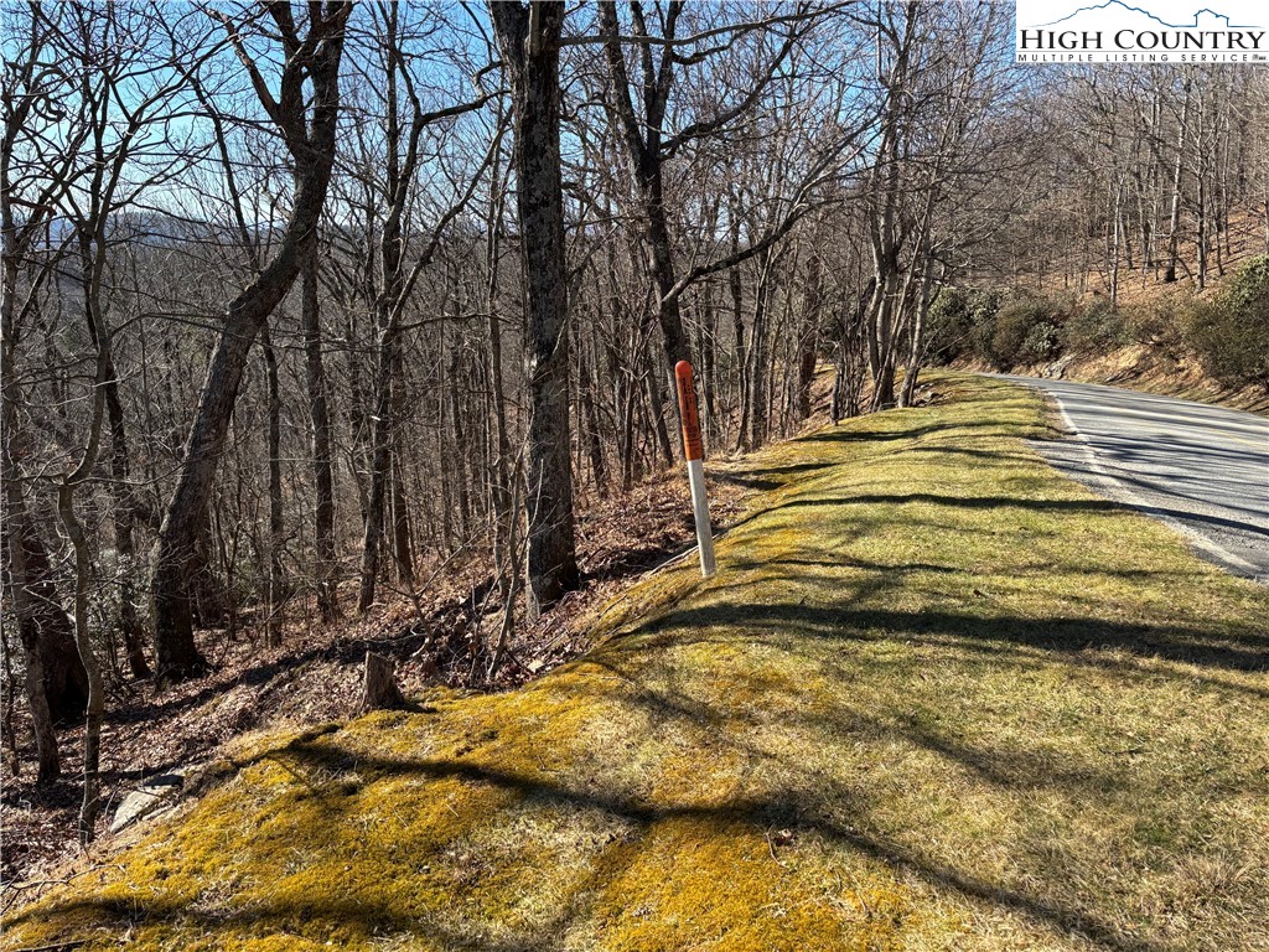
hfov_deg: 67.3
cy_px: 476
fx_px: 953
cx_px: 634
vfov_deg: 53.1
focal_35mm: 26
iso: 50
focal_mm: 5.96
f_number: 1.6
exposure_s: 1/970
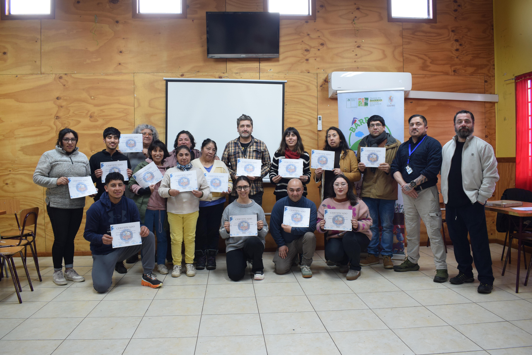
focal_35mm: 30
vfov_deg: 43.6
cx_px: 266
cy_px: 178
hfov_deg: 61.9
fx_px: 443
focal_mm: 20
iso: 640
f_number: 6.3
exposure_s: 1/15
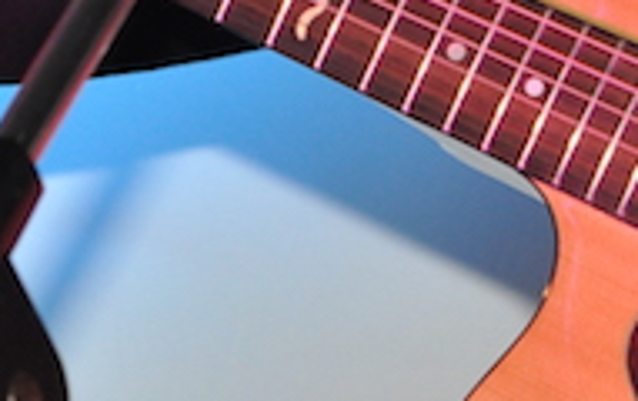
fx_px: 6251
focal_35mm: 359
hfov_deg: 5.8
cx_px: 504
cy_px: -595
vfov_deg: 3.6
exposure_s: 1/60
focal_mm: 50
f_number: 4
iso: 800
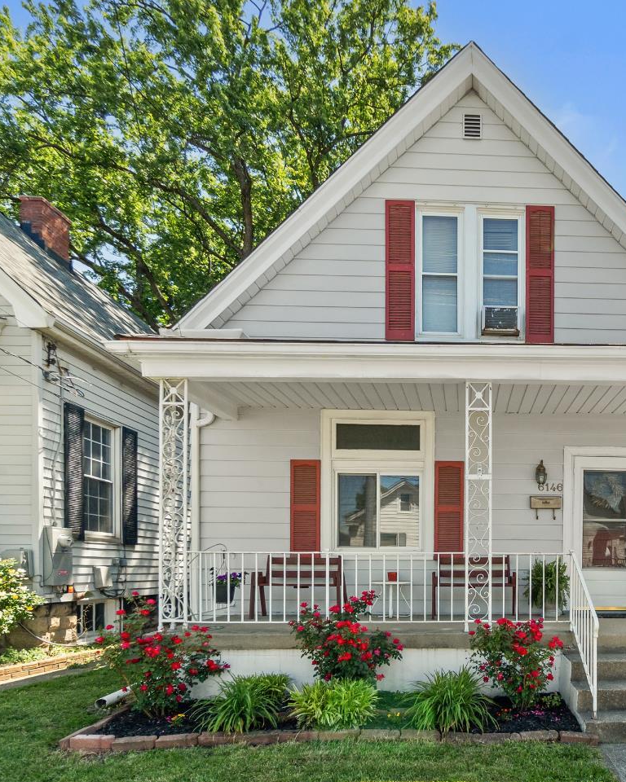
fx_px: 509
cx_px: 490
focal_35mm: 22
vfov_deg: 75.0
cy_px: 380
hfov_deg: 58.8
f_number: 8
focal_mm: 10
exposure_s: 1/800
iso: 400
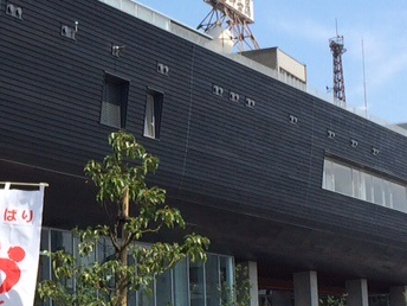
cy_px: 146
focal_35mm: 108
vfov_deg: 13.7
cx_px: -17
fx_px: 1270
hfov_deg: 17.7
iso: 32
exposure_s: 1/1866
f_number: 2.2
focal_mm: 4.15
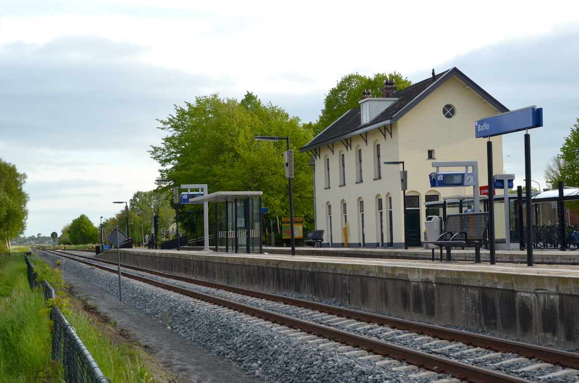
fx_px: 963
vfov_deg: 22.5
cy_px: 192
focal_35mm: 60
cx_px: 290
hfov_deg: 33.5
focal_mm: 40
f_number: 13
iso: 1600
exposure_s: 1/640
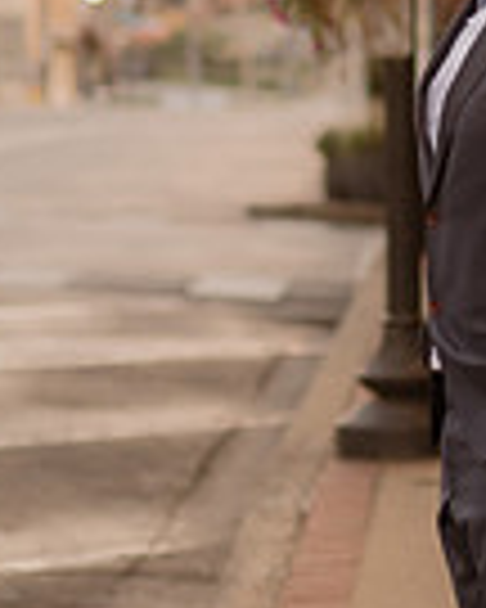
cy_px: 306
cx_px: 644
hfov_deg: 6.6
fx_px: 4207
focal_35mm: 234
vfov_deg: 8.3
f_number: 1.4
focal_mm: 50
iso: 500
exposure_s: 1/100
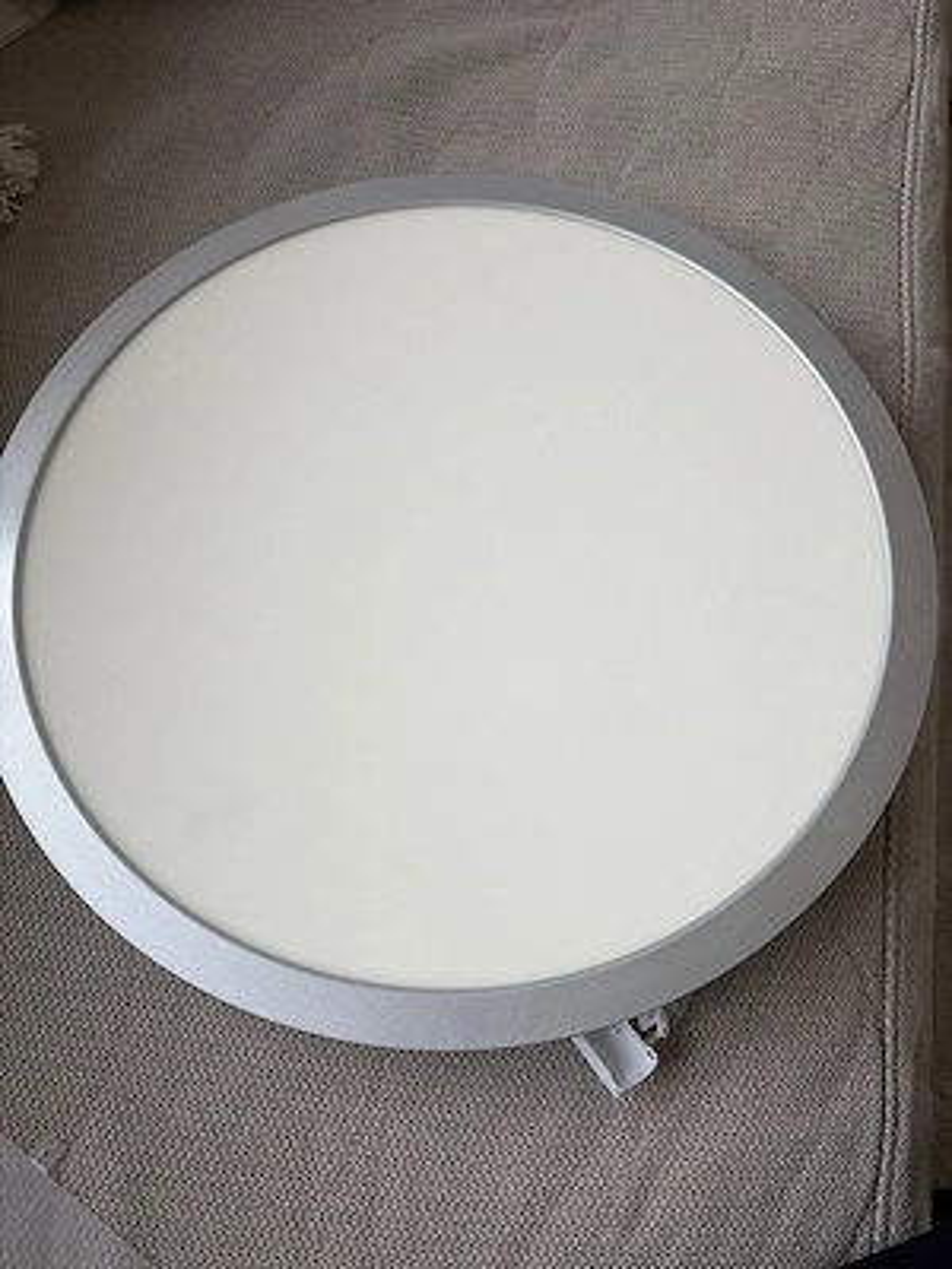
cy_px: 634
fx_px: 953
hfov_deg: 53.1
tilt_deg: -69.1
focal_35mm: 26
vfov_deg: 67.3
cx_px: 476
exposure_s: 1/122
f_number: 1.6
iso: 64
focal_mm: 5.96
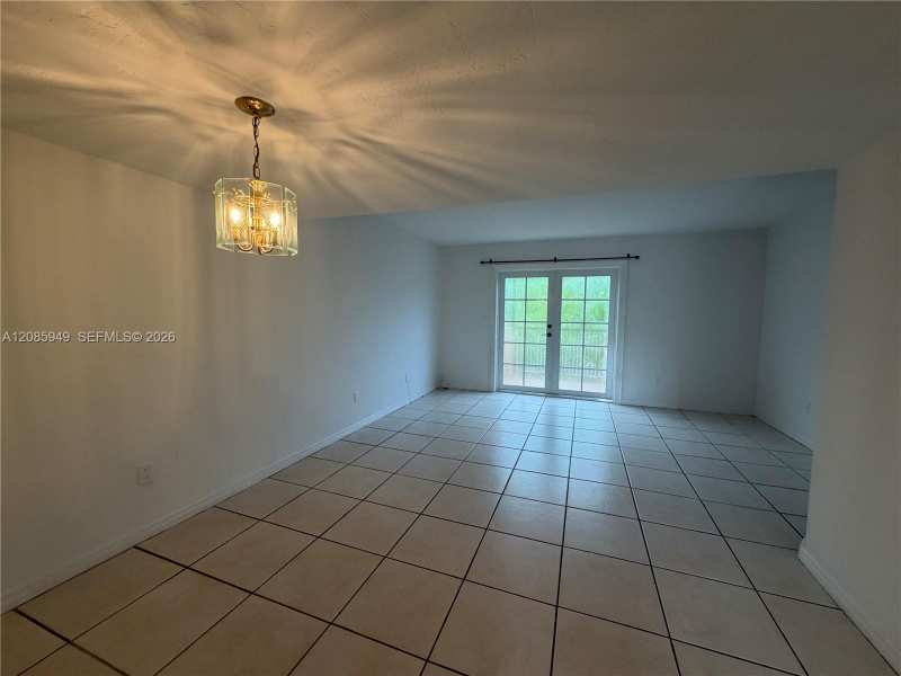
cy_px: 338
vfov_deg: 85.7
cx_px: 450
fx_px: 364
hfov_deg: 102.1
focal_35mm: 14
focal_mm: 2.22
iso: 160
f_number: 2.2
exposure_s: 1/120
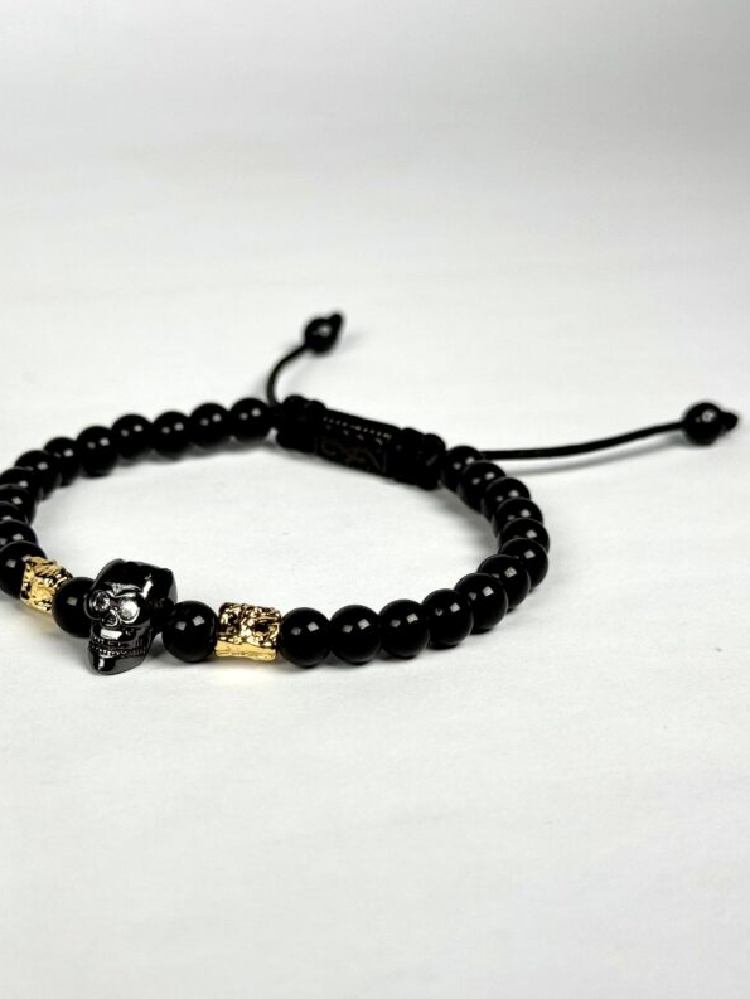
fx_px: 1791
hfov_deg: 23.6
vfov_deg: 31.2
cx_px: 285
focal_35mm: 62
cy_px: 515
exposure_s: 1/6410
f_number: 1.78
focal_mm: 6.76
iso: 64
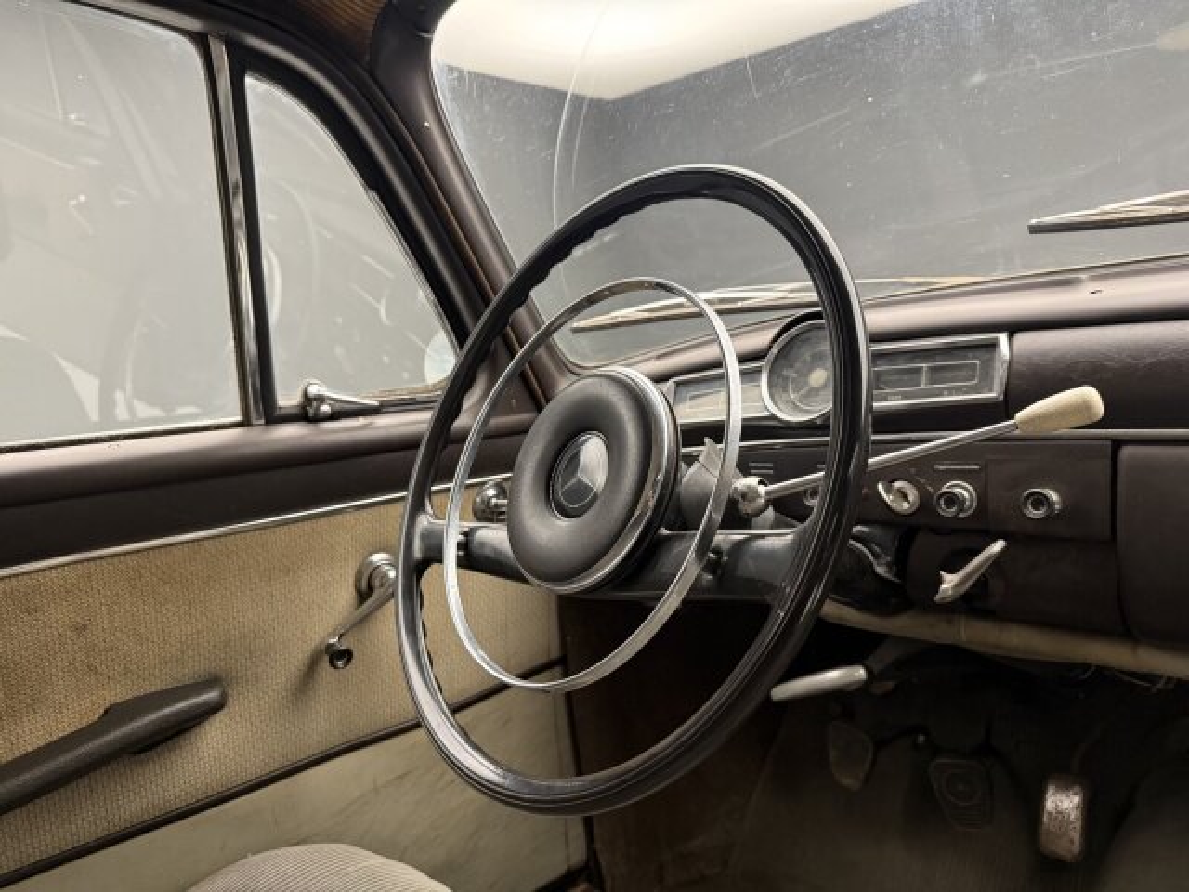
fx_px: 824
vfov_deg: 56.8
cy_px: 446
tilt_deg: -6.6
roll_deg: +5.5
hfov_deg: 71.6
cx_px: 594
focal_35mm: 24
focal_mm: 6.76
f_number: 1.78
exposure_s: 1/49
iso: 500
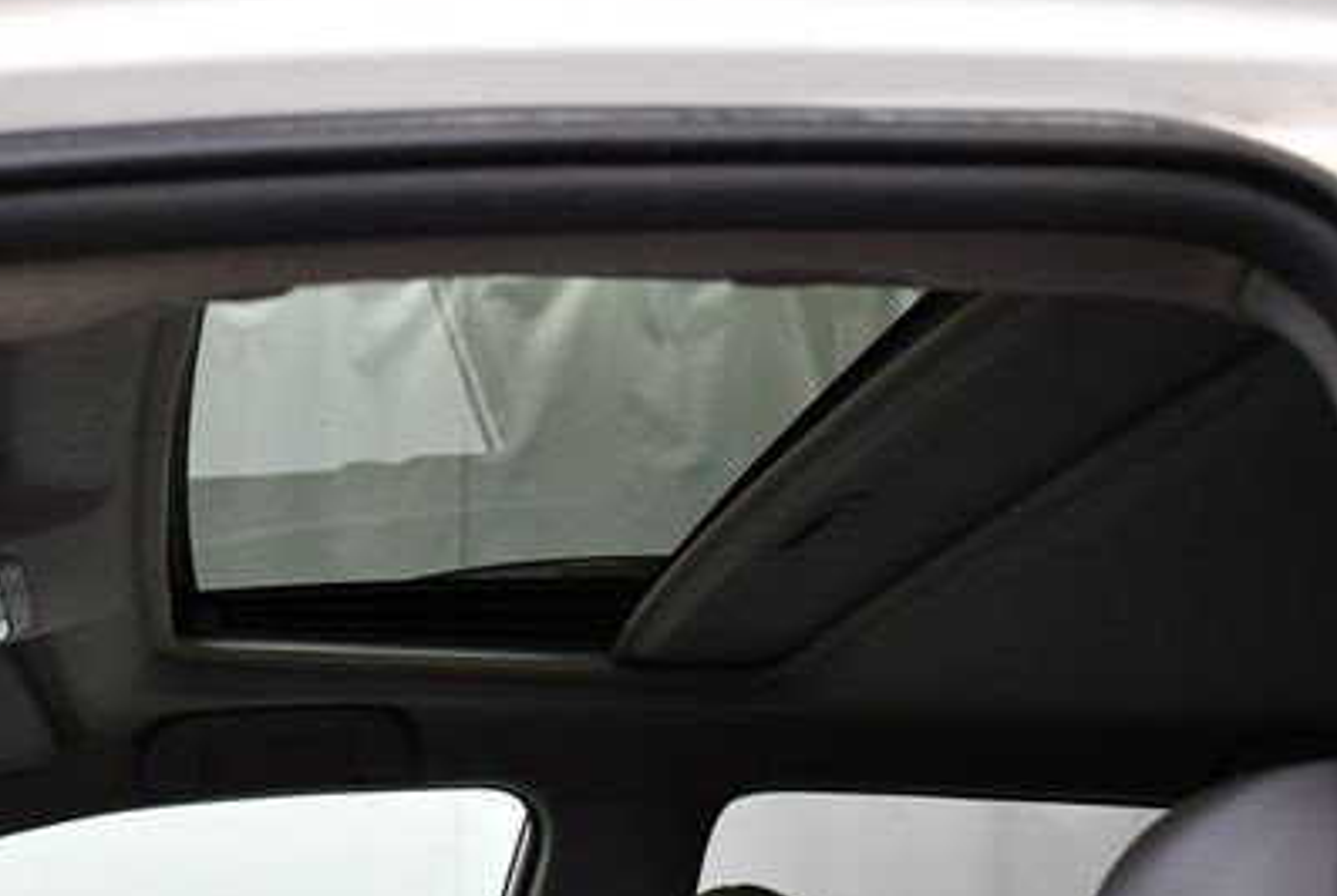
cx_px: 320
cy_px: 451
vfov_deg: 23.5
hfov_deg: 33.7
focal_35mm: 58
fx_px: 2157
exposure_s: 1/125
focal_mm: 18
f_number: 3.5
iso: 800
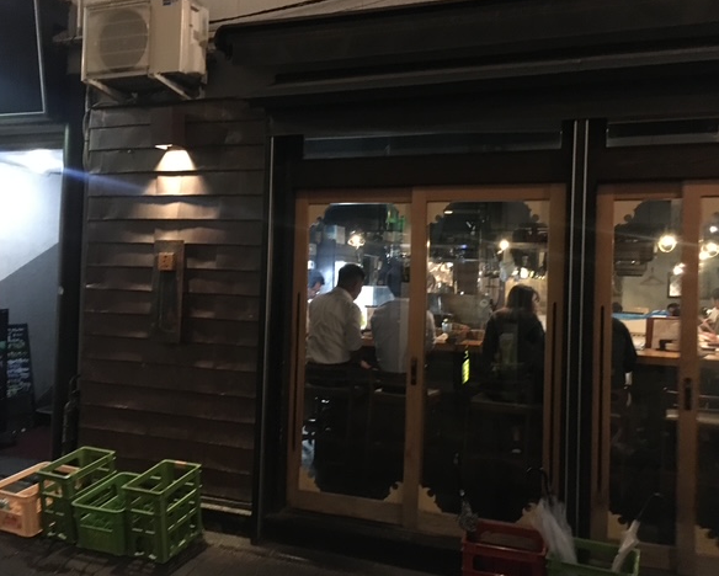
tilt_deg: +1.3
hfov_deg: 57.1
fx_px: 660
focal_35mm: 31
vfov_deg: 47.2
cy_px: 282
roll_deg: -0.5
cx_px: 384
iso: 320
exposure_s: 1/15
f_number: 2.2
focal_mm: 4.15
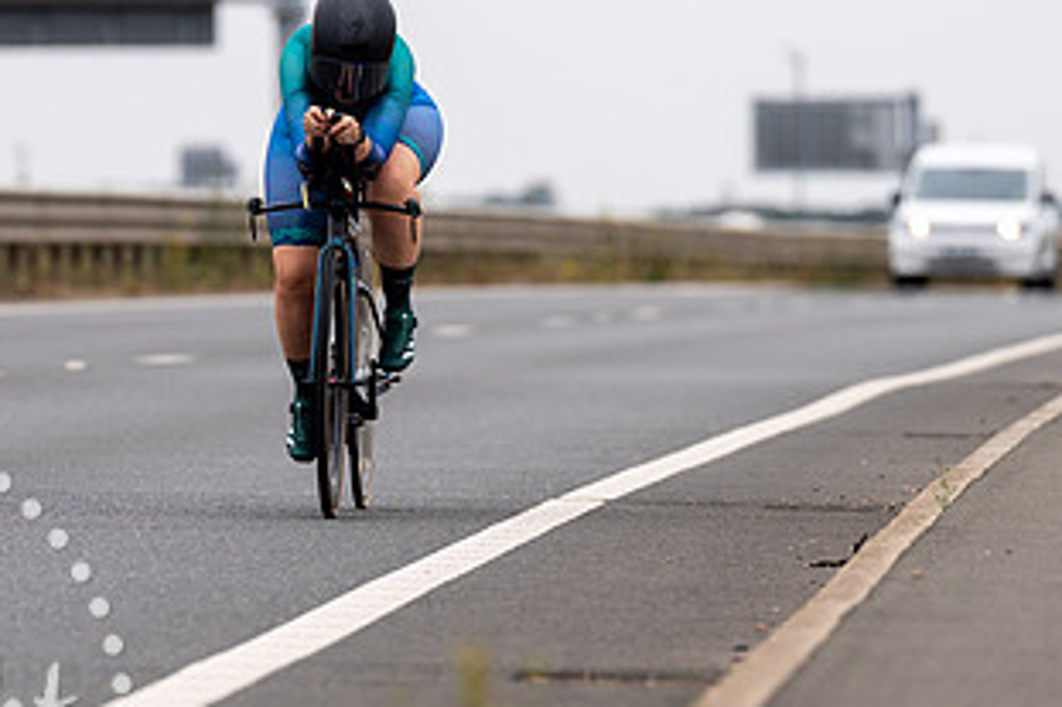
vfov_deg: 2.9
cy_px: 409
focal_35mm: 481
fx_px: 14181
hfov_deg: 4.3
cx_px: 340
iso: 100
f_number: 3.5
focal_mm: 200
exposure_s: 1/800
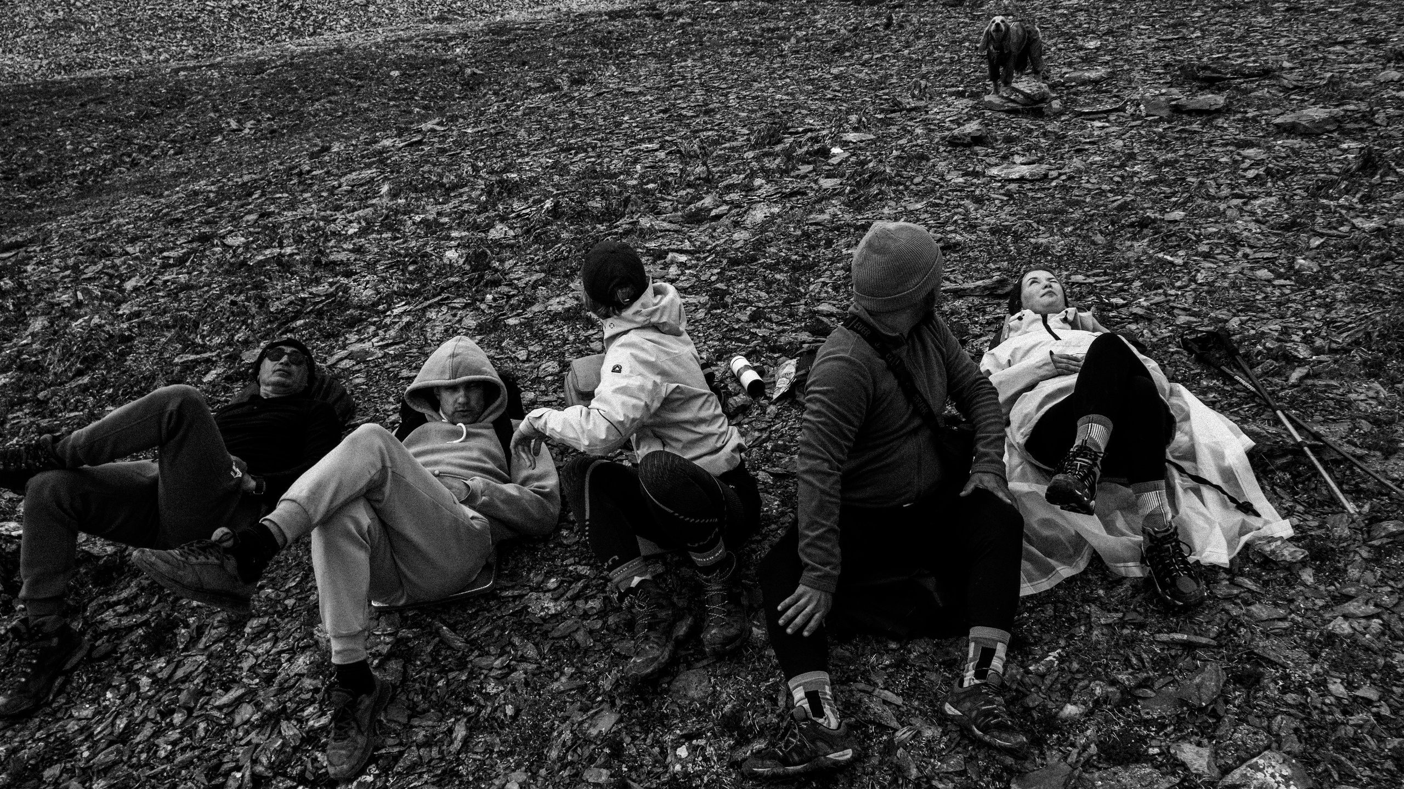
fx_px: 1053
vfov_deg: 41.1
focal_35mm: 28
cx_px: 702
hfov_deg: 67.4
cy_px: 405
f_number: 9
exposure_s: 1/160
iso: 160
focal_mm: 18
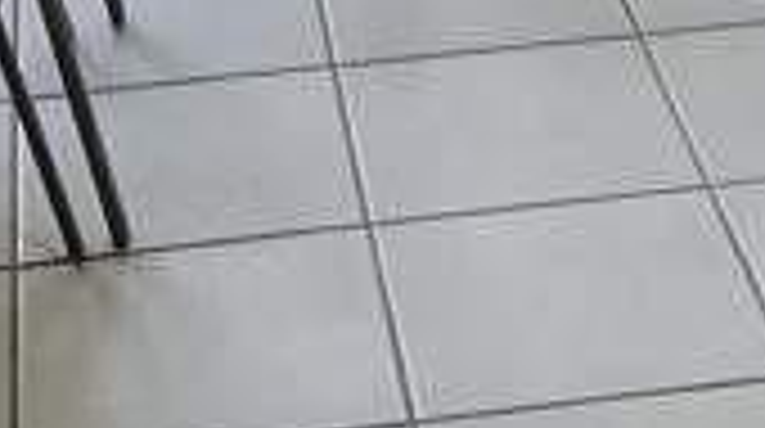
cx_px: 549
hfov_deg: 14.4
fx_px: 3018
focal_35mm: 149
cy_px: -716
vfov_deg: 7.4
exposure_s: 1/122
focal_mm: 3
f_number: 1.8
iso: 25
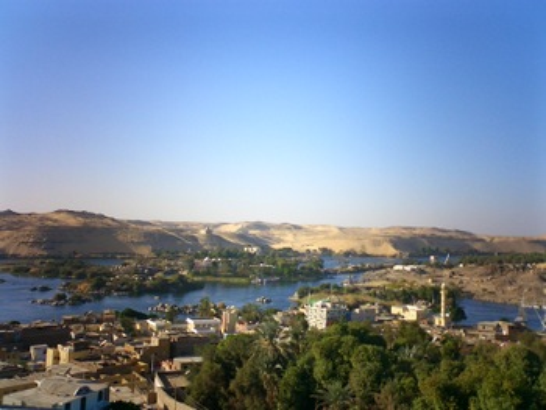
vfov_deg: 38.7
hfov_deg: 50.1
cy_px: 205
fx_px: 584
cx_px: 273
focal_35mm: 37
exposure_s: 1/800
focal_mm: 5.6
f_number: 3.5
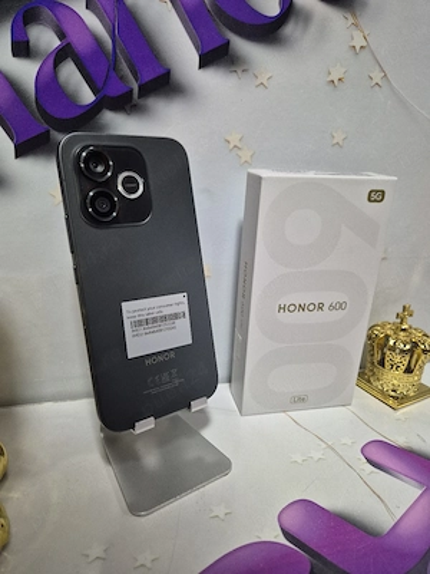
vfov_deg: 73.9
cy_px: 287
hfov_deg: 58.9
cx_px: 215
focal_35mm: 23
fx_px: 381
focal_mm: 5.4
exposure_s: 1/100
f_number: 1.8
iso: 640
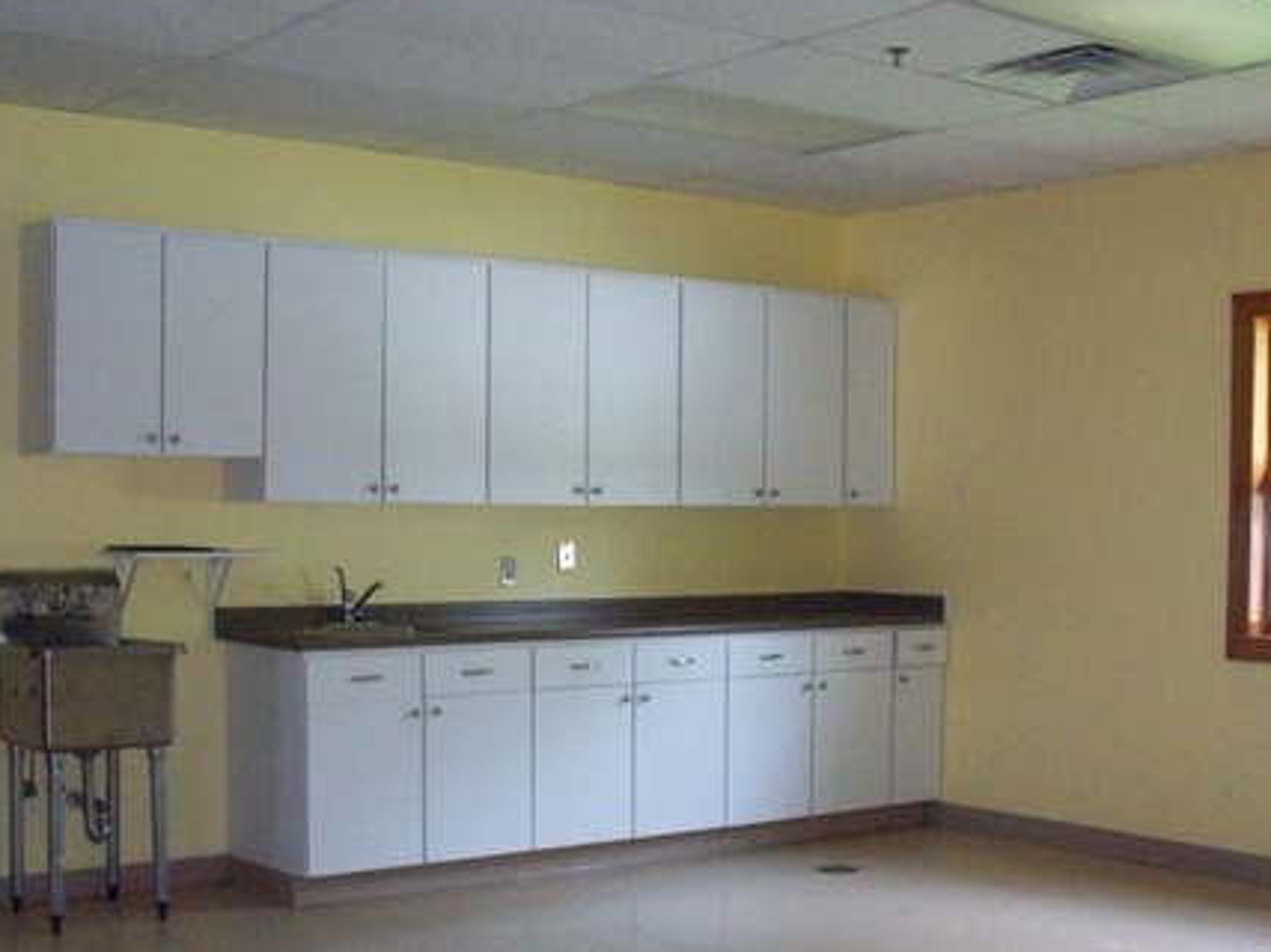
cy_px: 512
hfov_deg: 37.5
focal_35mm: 51
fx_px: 1872
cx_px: 685
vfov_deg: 28.5
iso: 320
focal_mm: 5.7
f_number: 2.8
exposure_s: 1/60
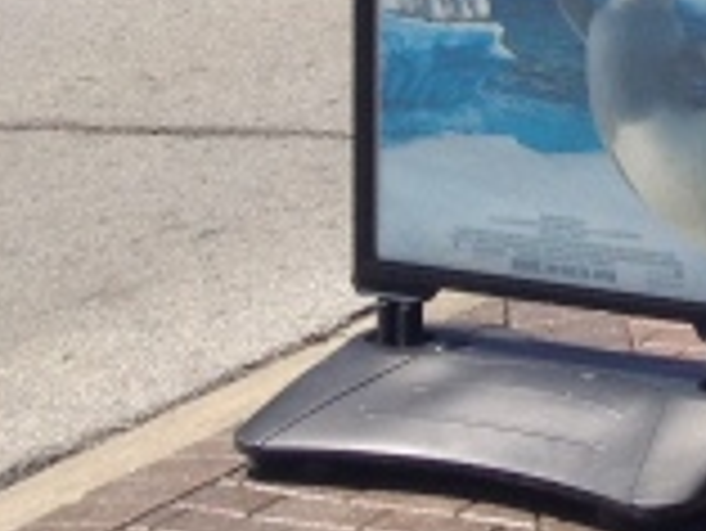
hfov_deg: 9.6
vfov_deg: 7.9
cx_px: 1776
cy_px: -585
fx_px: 3633
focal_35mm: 178
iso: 50
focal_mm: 4.28
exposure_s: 1/1175
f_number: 2.4
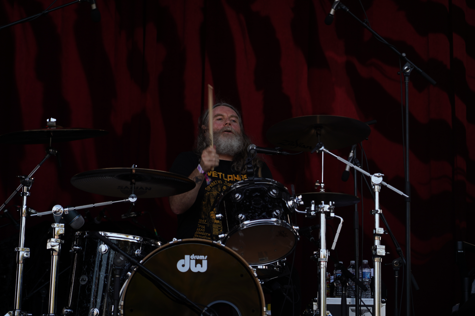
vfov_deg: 13.0
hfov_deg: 19.5
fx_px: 1385
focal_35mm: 105
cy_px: 158
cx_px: 238
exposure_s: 1/250
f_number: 4.5
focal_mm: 105
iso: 100
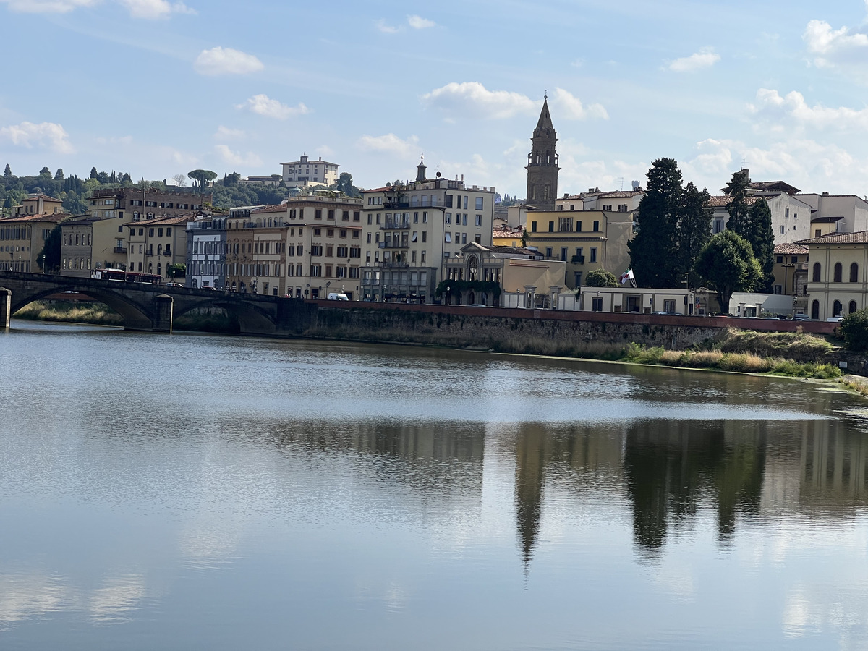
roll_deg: -2.5
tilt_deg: +0.1
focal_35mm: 77
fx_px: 1931
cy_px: 326
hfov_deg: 25.3
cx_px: 434
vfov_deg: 19.1
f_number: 2.8
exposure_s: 1/1277
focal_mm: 9
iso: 32
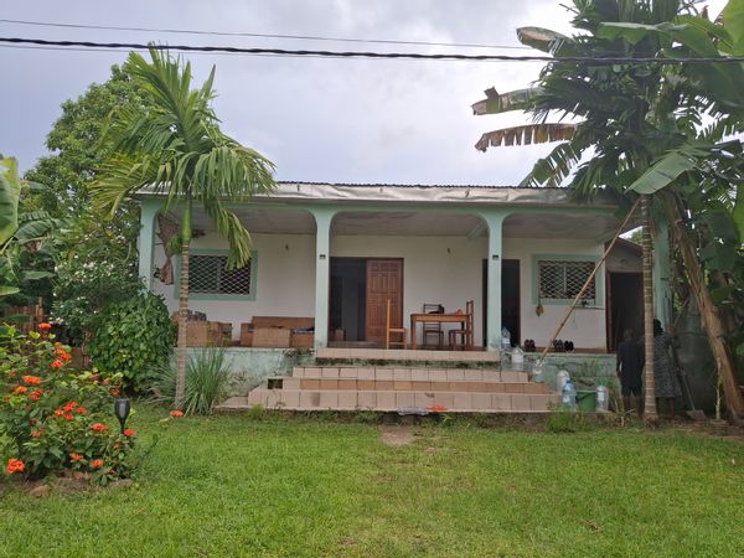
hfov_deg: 69.4
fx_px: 537
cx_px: 372
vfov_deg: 54.9
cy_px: 279
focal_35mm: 25
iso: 32
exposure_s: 1/847
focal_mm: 4.69
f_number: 1.8
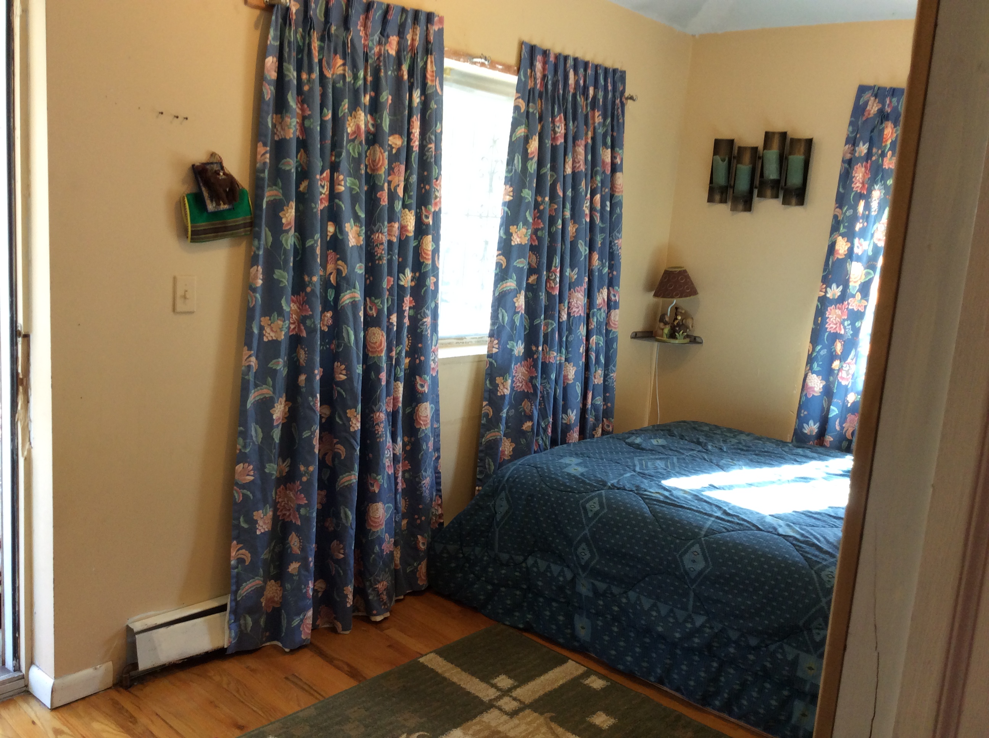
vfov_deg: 44.1
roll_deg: -4.1
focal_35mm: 32
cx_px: 494
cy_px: 369
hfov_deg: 56.9
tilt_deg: -10.1
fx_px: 913
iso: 64
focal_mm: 3.3
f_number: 2.4
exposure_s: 1/24
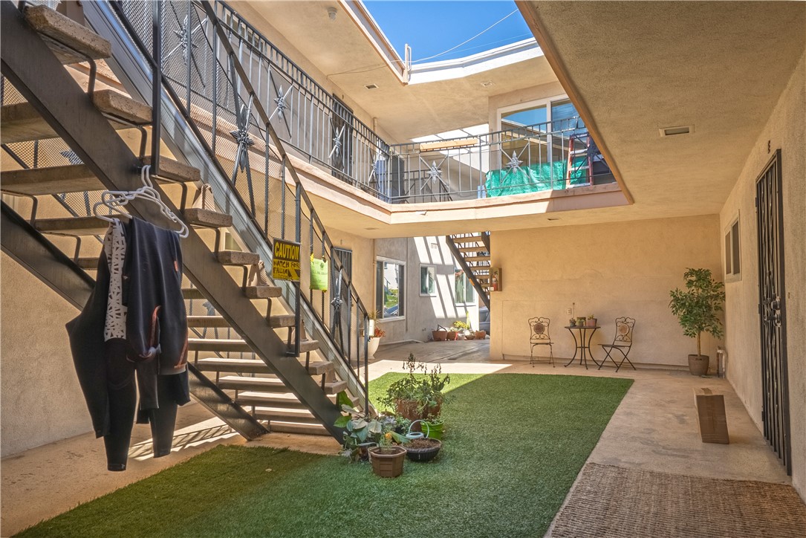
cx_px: 403
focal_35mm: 23
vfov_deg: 55.1
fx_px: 515
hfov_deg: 76.1
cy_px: 269
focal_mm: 23
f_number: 11
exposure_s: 1/1600
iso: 400
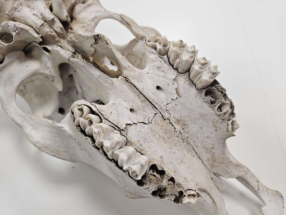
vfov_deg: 58.9
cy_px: 108
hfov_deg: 73.9
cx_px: 143
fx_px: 190
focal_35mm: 23
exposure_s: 1/100
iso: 64
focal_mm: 6.3
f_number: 1.7
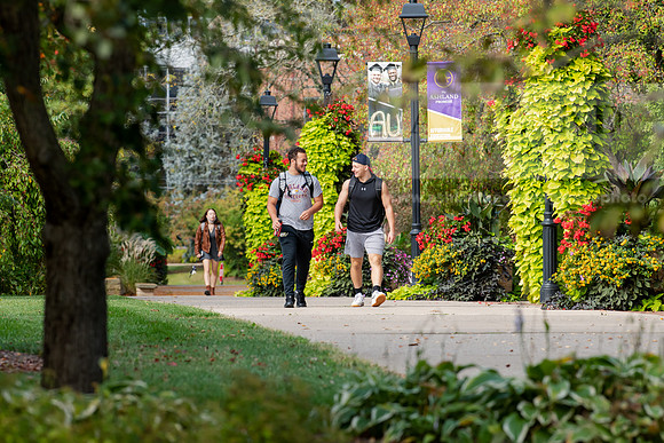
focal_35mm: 300
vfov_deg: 4.6
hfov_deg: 6.9
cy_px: 222
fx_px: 5534
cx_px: 332
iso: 500
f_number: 9
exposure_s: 1/320
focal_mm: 300
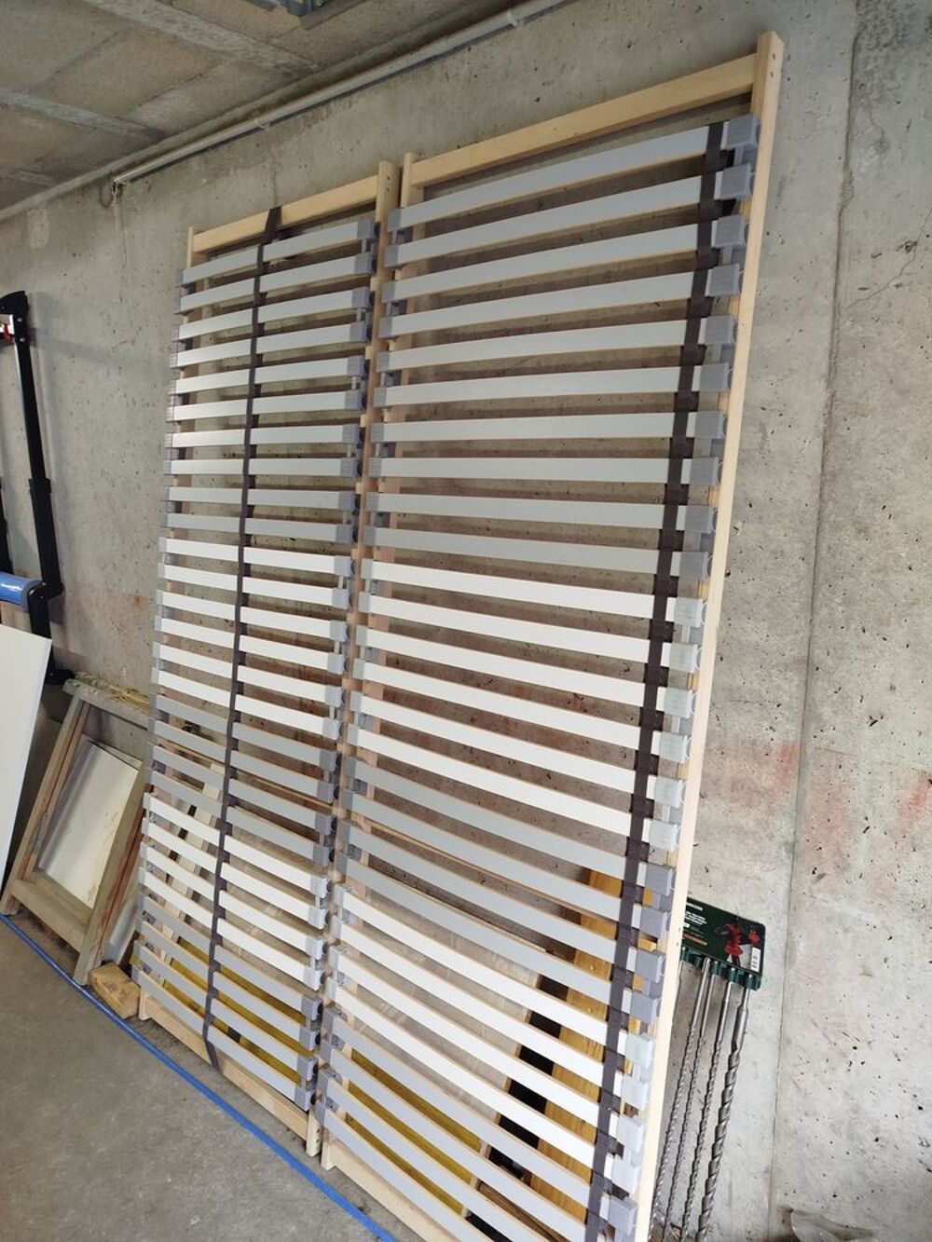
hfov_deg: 56.8
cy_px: 621
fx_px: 861
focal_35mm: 24
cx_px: 466
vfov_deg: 71.6
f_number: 1.7
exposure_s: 1/33
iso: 200
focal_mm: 5.31
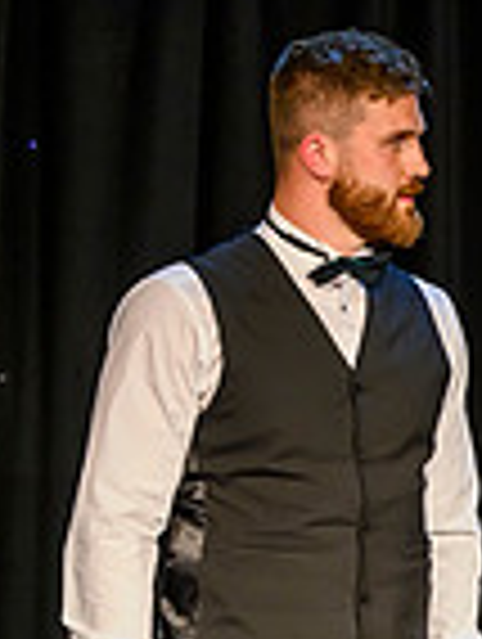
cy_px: 682
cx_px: 1131
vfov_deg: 5.5
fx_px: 6682
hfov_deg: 4.1
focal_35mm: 361
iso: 2000
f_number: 3.2
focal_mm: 92
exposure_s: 1/250
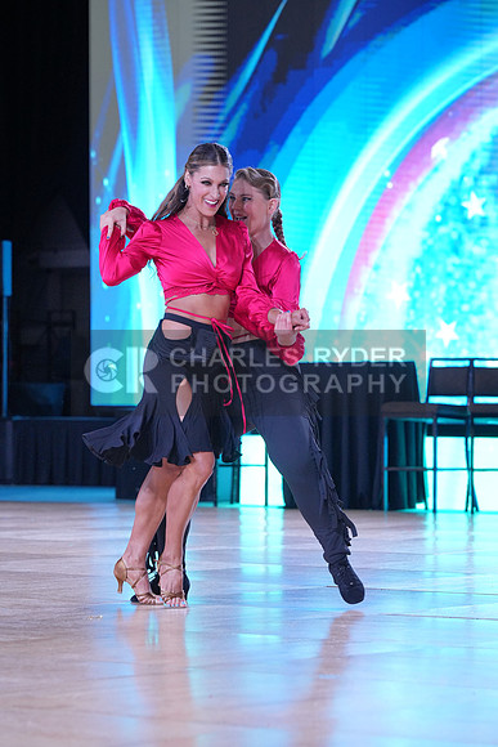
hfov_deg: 8.7
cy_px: 374
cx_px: 249
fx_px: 3256
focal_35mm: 157
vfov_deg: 13.1
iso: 2500
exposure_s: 1/400
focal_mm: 157
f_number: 5.6
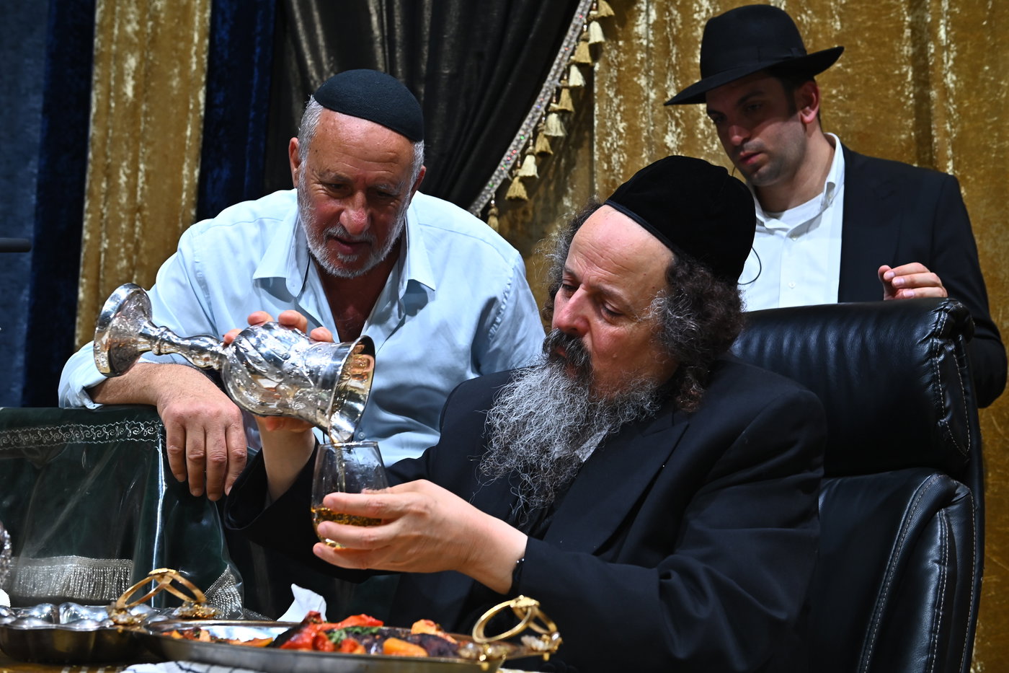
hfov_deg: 36.3
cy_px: 336
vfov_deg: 24.6
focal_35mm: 55
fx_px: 1541
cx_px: 504
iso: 1250
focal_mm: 55
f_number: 5.6
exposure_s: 1/160
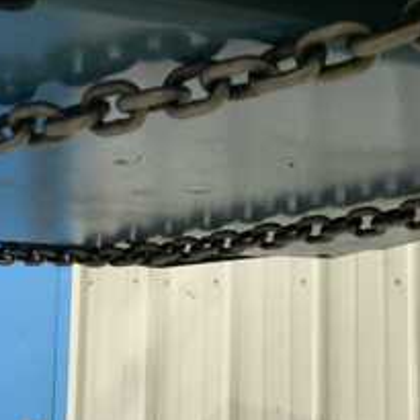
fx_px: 1030
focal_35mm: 75
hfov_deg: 23.0
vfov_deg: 23.0
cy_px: 186
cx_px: 236
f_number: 1.8
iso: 200
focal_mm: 3
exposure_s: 1/60
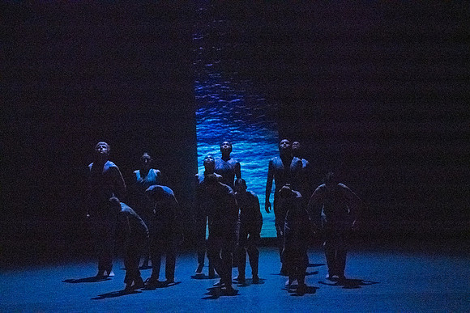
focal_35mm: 259
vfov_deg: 5.3
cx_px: 235
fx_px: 3382
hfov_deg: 7.9
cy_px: 156
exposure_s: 1/400
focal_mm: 259
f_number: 5.6
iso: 25600
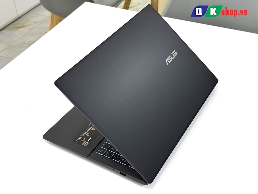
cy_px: 97
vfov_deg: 30.3
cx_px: 129
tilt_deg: -39.9
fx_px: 358
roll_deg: +2.8
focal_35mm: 48
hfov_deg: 39.7
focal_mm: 6.76
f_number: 1.78
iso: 80
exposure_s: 1/121
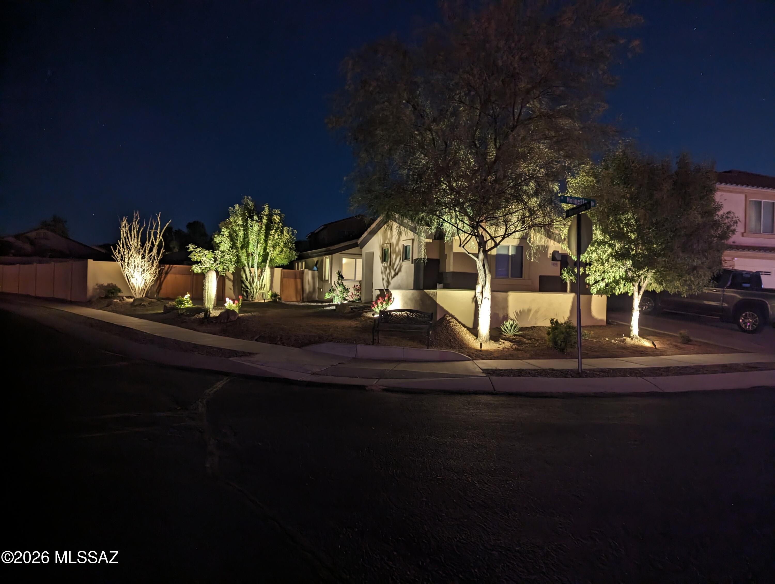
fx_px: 538
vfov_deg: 56.9
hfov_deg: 71.5
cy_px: 292
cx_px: 388
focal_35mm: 24
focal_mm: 6.81
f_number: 1.85
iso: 312
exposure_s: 1/3
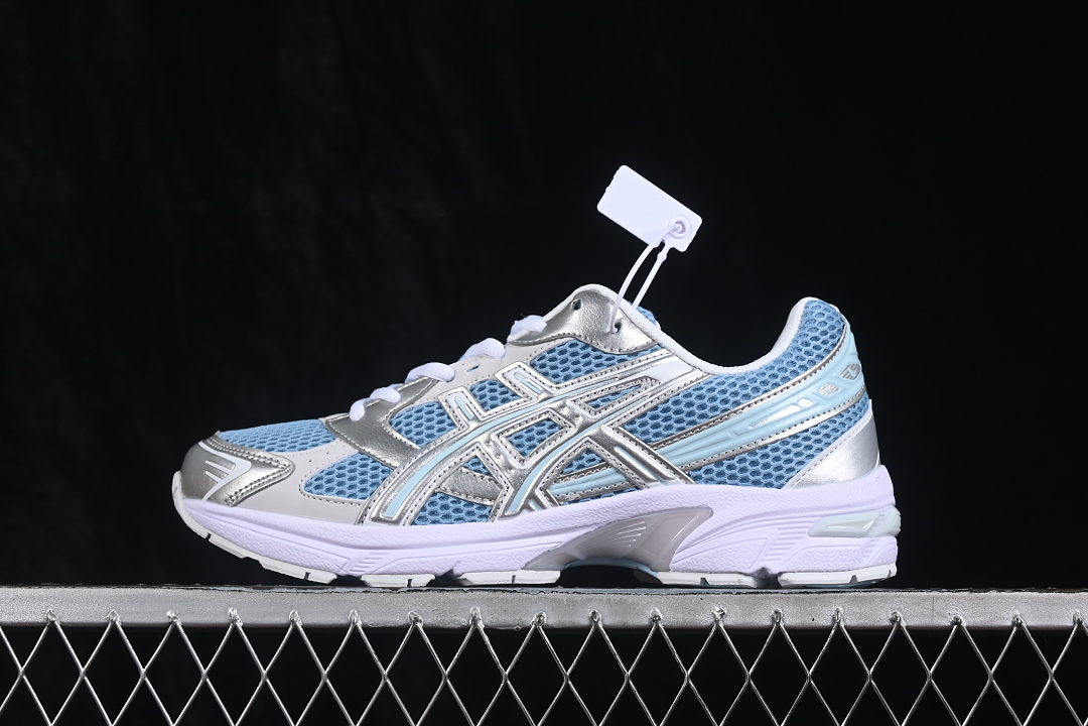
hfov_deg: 27.0
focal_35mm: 75
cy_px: 363
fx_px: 2266
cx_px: 544
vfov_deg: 18.2
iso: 160
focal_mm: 50
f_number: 8
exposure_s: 1/80
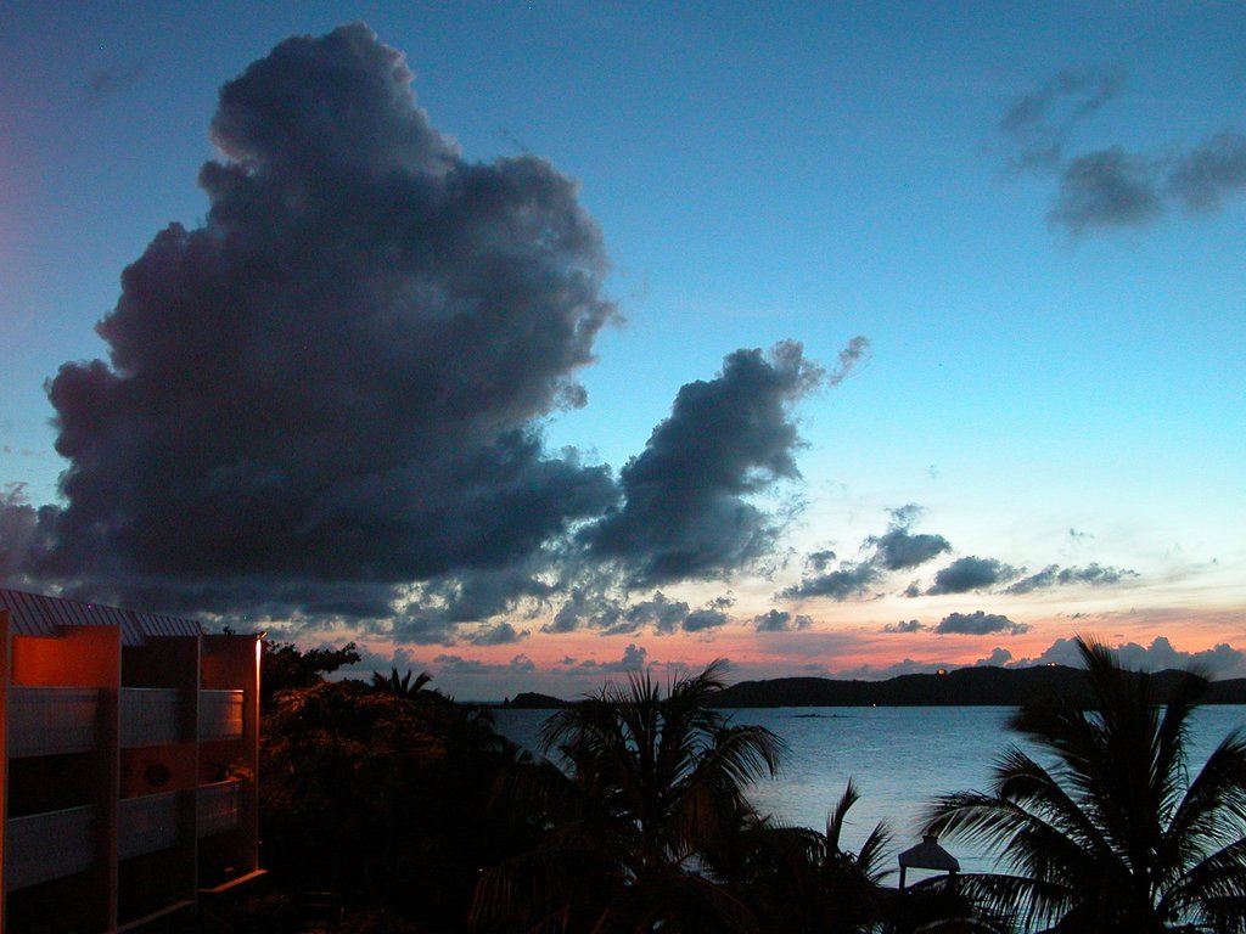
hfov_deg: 52.6
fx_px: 1260
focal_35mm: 35
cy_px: 467
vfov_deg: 40.7
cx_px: 623
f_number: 2.8
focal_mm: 8.9
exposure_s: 1/2.5
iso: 400
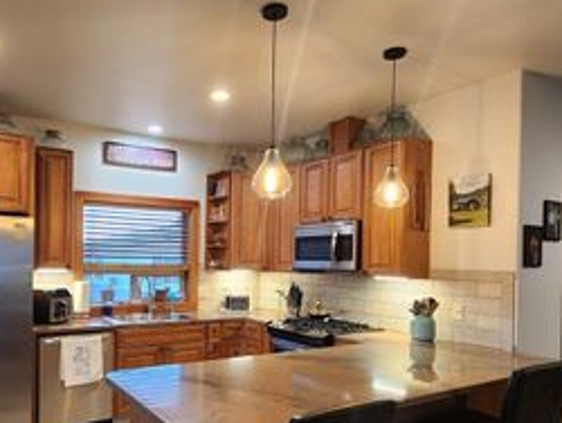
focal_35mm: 26
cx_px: 207
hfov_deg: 66.1
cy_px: 253
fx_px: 423
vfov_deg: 52.8
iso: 320
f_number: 2.2
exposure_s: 1/40
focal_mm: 2.2
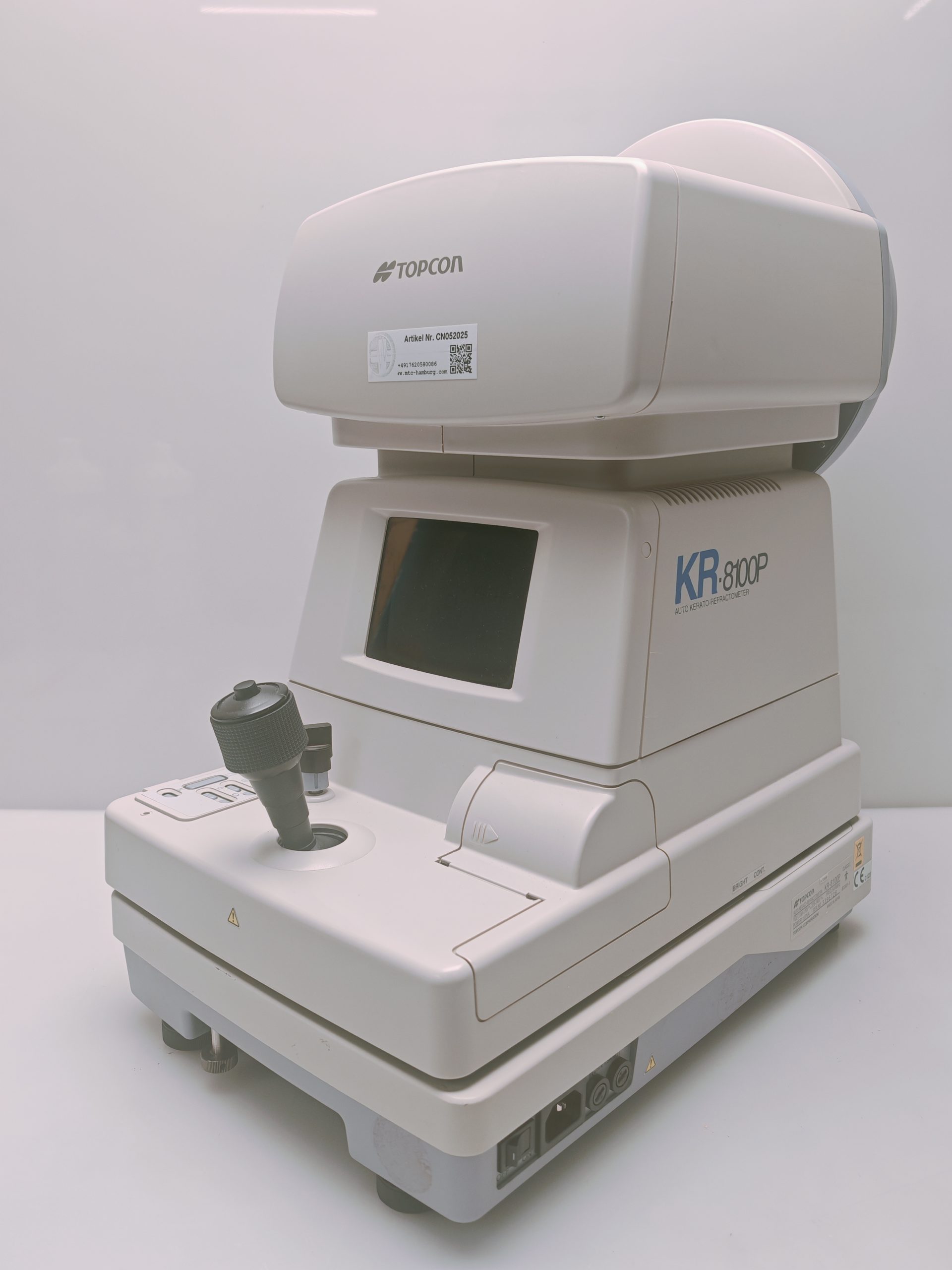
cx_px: 476
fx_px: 990
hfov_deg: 51.4
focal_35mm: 27
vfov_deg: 65.3
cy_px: 635
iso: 80
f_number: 2
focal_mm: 6.83
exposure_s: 1/100
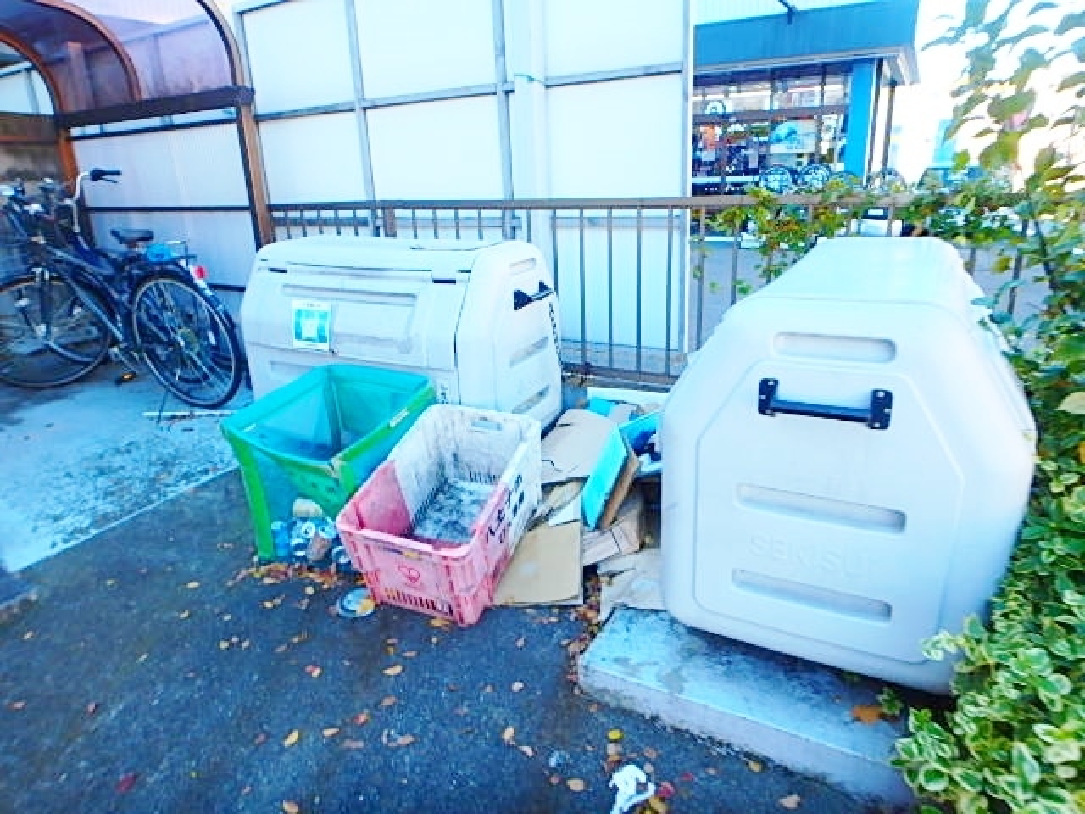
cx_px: 542
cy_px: 407
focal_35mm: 21
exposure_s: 1/60
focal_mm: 3.7
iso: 125
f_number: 3.5
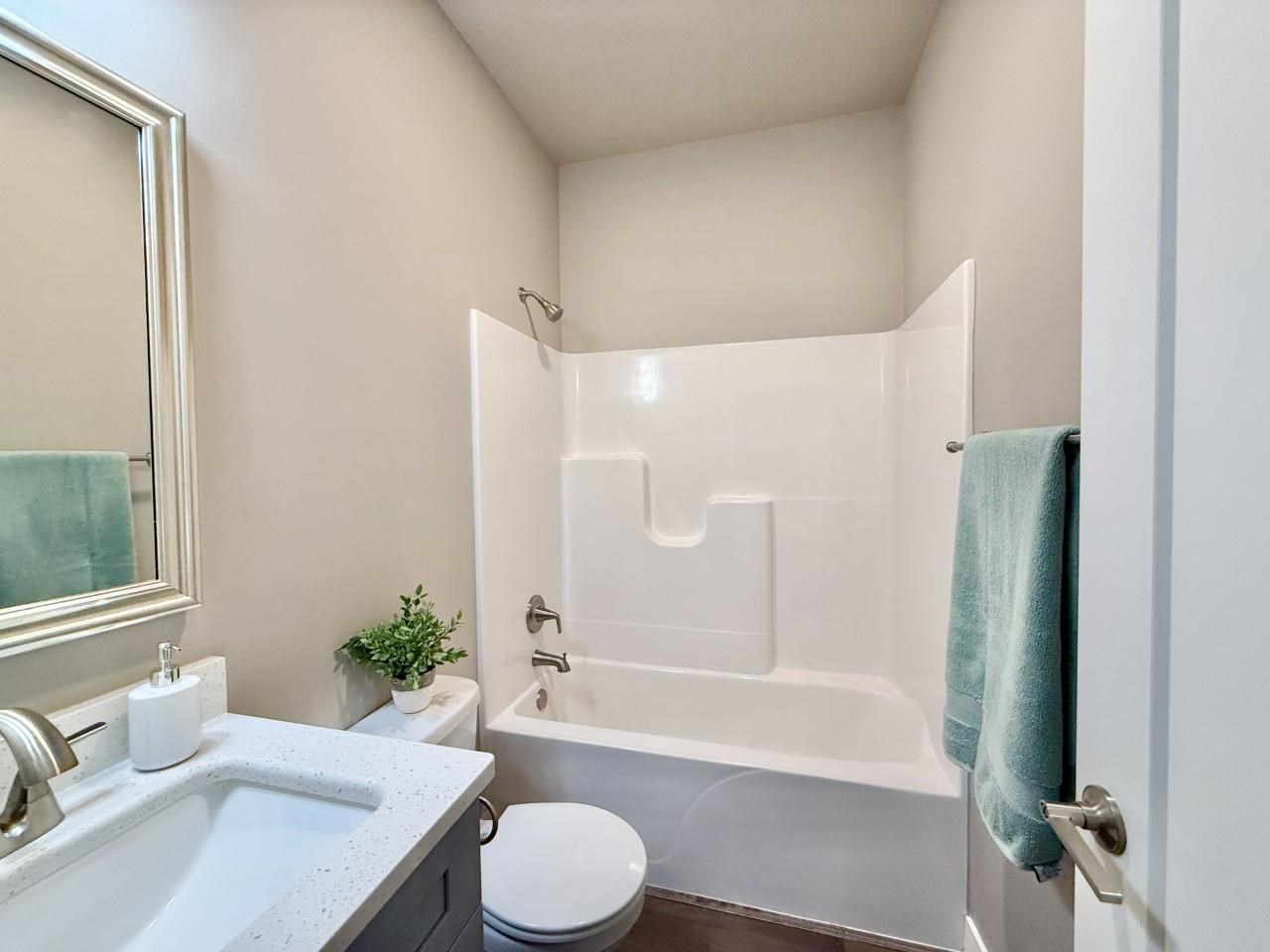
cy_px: 476
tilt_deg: -1.8
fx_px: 514
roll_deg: +0.5
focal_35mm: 14
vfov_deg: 85.7
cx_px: 635
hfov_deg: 102.1
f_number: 2.2
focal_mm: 2.22
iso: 320
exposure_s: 1/120
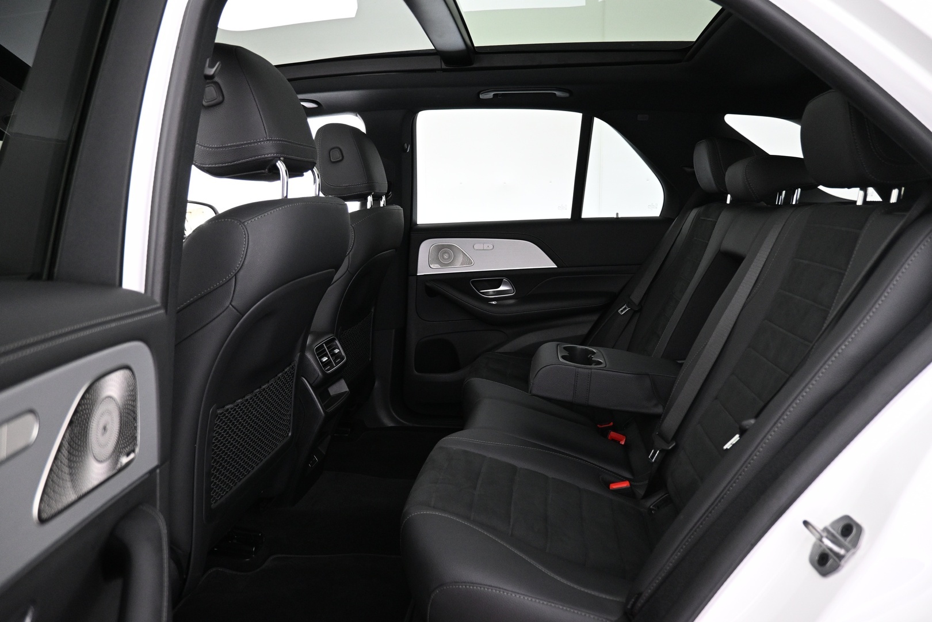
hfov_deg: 73.7
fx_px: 621
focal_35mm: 24
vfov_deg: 53.1
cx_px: 466
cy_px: 311
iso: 1600
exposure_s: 1/15
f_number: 3.5
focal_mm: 16
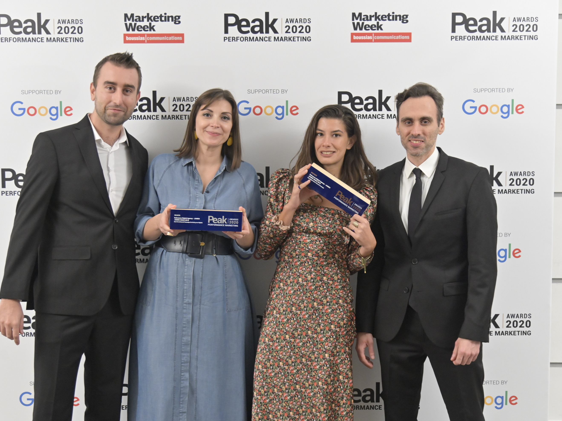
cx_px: 267
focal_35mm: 55
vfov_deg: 26.6
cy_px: 208
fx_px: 893
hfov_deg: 34.9
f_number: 4
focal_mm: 50
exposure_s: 1/125
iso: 4000
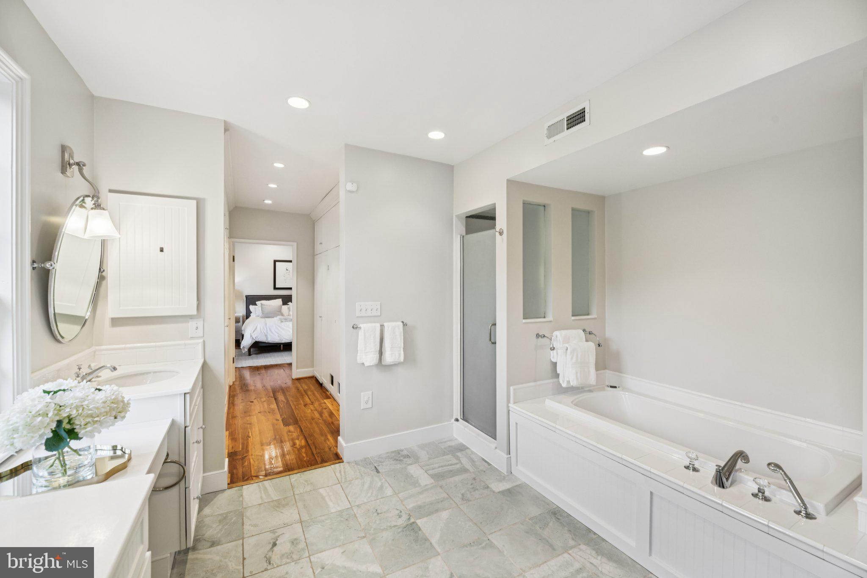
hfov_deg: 100.4
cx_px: 434
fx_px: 361
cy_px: 289
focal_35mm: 15
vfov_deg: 77.3
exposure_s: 1/15
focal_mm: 15
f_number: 8
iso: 125
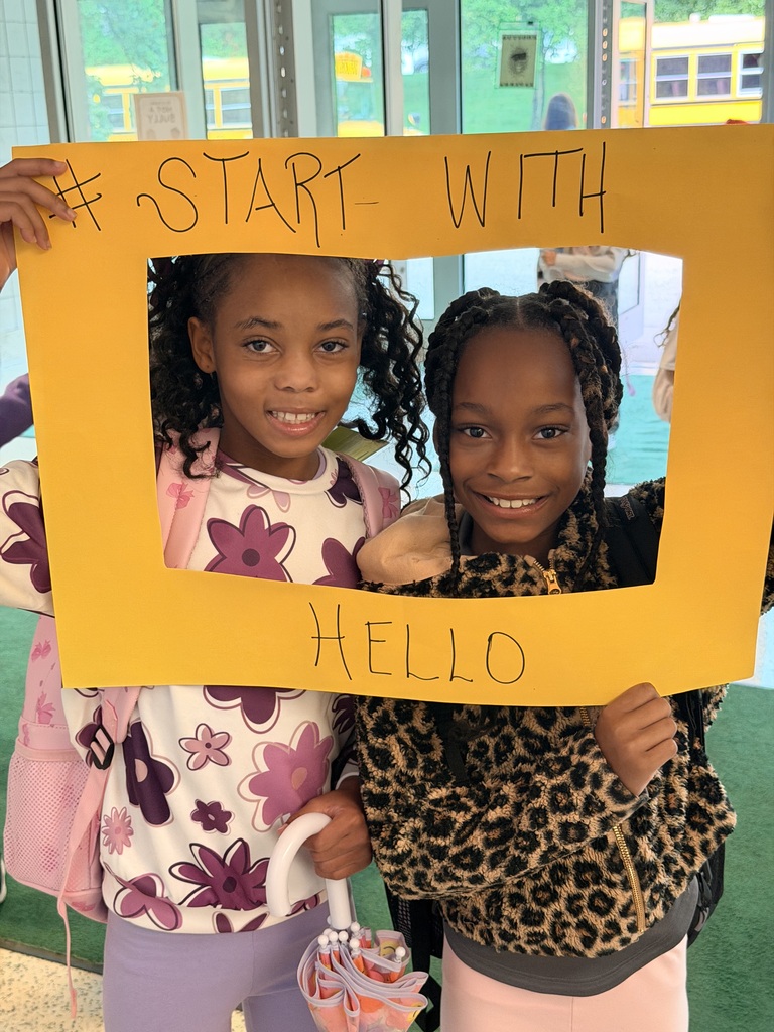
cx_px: 387
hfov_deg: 30.3
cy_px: 516
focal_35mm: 48
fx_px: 1431
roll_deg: +2.1
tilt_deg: -17.0
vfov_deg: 39.7
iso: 250
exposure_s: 1/40
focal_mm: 6.76
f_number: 1.78
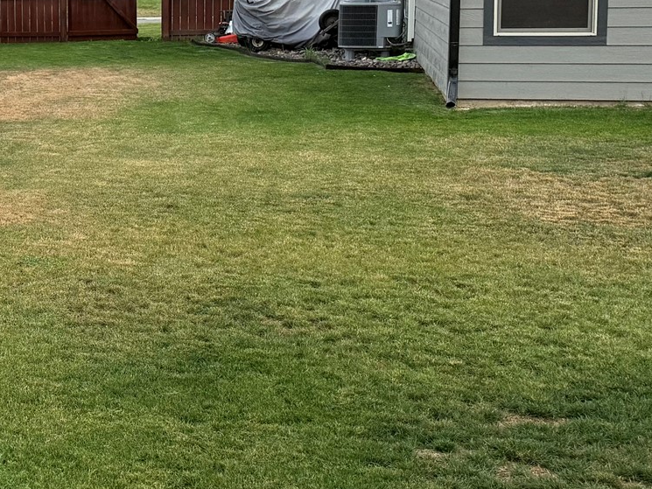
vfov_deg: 22.0
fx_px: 1243
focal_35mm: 66
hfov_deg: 26.7
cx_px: -86
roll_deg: +0.5
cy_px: 105
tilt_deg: -7.2
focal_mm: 6.76
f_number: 1.78
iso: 200
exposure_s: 1/69
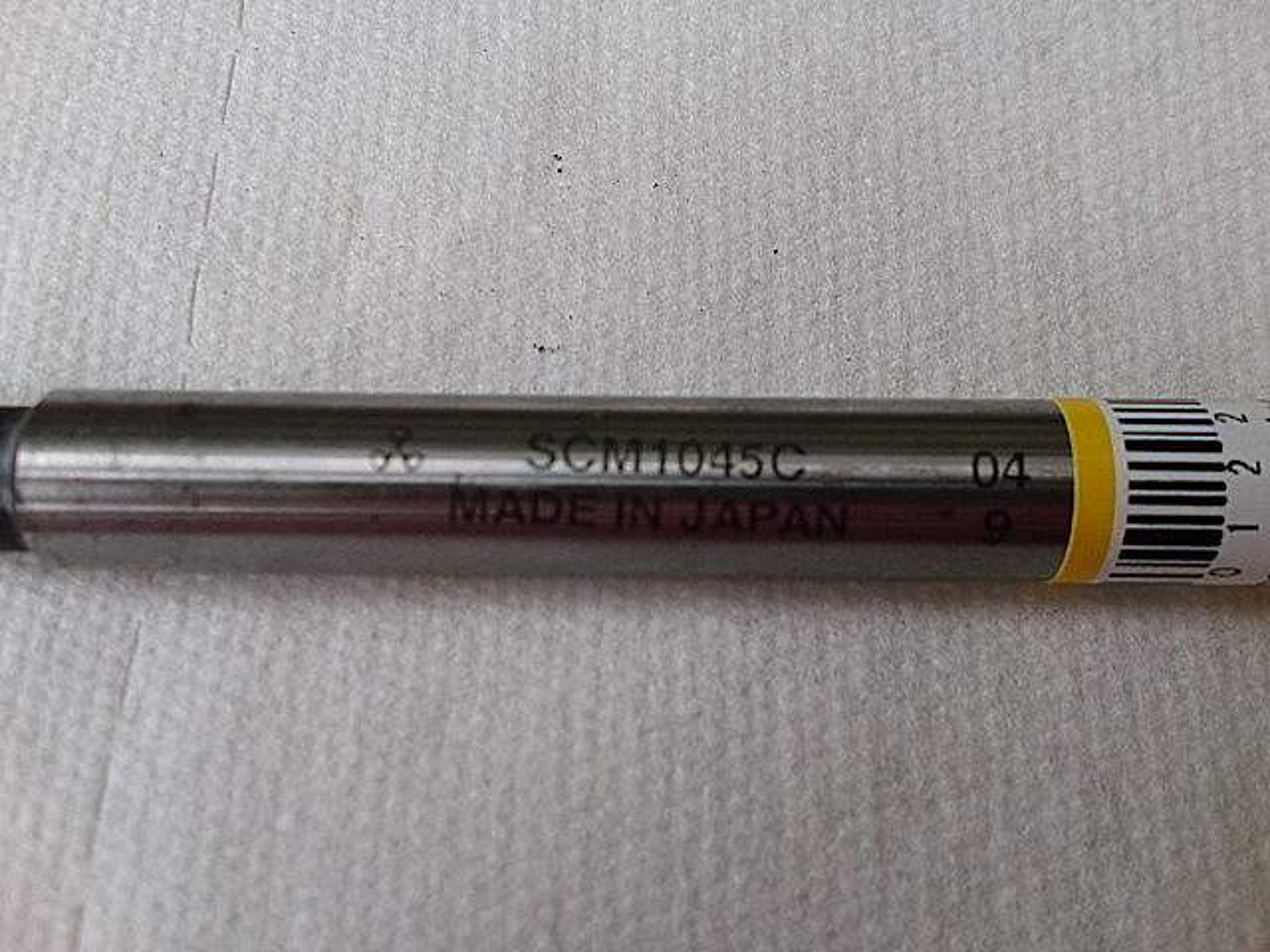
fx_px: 1284
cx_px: 635
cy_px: 476
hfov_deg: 52.6
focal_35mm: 35
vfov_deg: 40.7
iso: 125
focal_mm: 6.3
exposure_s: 1/60
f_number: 3.1
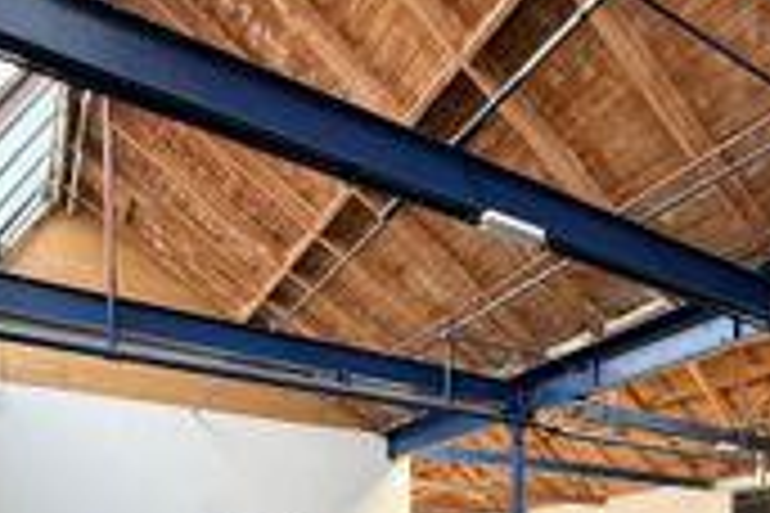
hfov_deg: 53.4
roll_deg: +0.4
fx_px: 727
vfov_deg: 32.3
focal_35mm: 34
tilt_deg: -3.9
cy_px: 612
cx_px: 572
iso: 64
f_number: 2.2
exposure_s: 1/99
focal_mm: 2.22
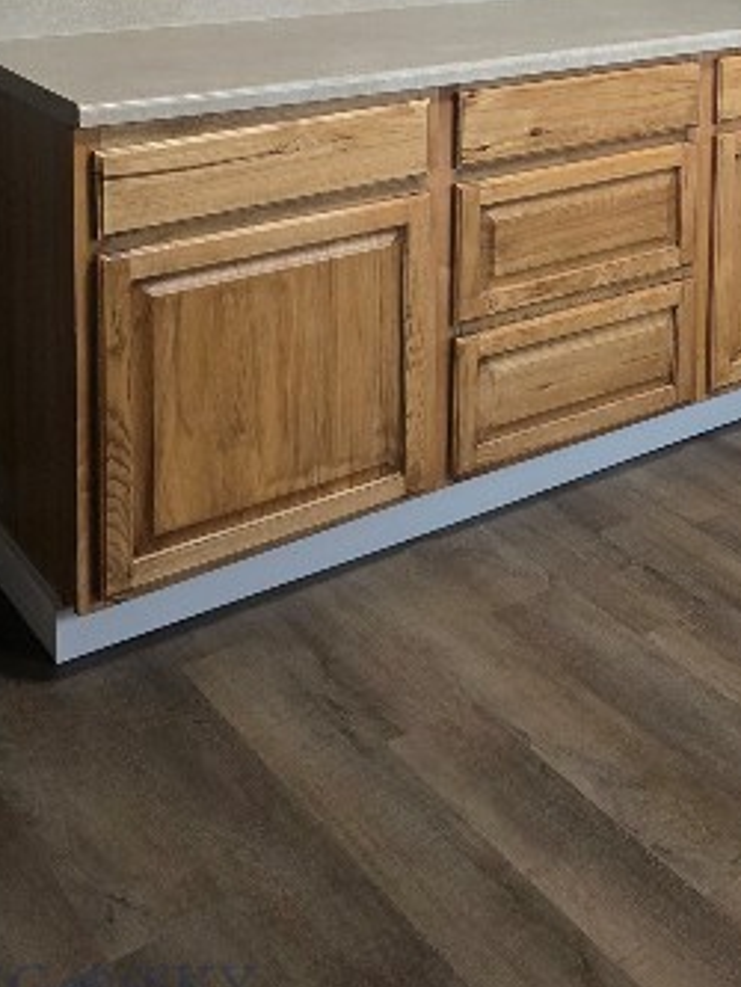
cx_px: 785
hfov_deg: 25.8
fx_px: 1512
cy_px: -80
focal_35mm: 53
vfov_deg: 32.2
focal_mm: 6.3
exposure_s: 1/120
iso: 400
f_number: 1.7
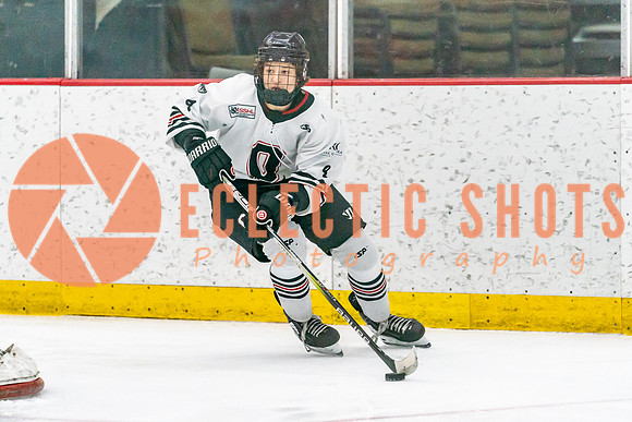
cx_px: 316
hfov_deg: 6.5
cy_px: 287
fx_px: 5545
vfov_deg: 4.4
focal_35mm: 316
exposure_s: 1/1250
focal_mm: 200
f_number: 2.8
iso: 3200
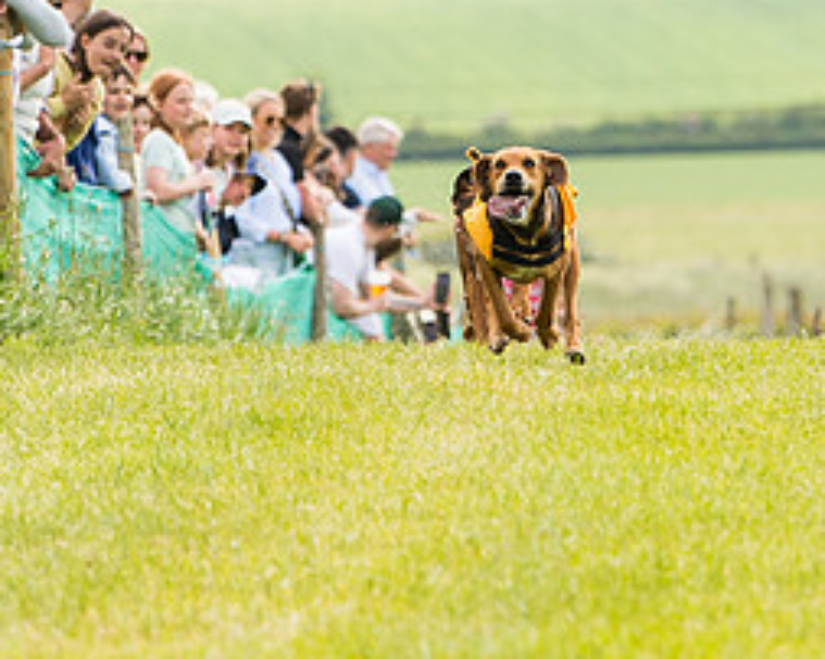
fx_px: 17225
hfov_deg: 2.7
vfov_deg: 2.2
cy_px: 177
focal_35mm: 706
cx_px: 534
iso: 400
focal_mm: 175
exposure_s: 1/1250
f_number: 4
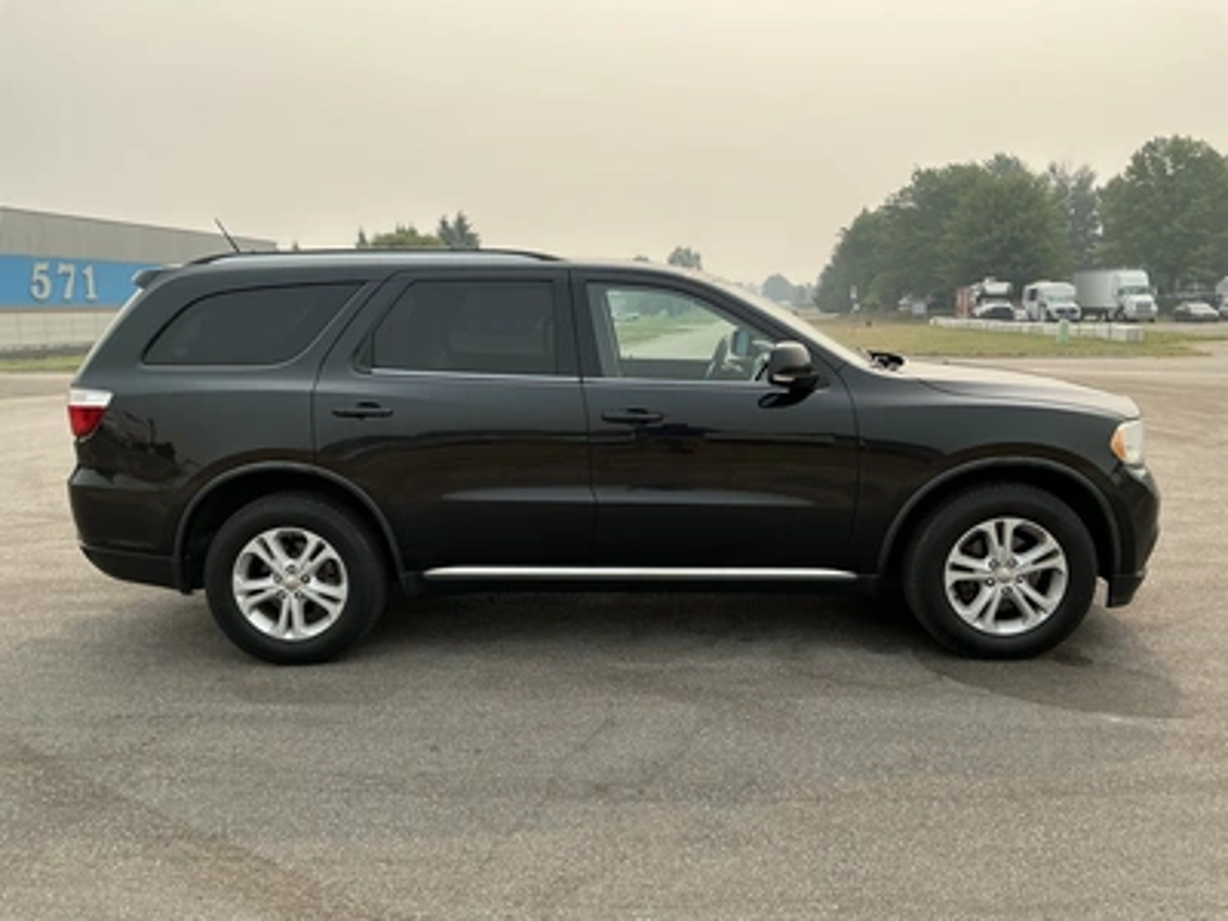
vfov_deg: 49.7
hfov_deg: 63.4
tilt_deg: -4.9
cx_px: 614
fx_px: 993
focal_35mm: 28
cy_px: 460
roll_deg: +2.2
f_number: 1.8
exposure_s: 1/1490
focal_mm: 3
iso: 25
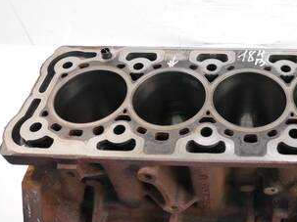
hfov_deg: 47.1
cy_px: 79
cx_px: 225
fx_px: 326
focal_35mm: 38
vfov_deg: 37.4
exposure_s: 1/60
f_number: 3.5
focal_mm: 12
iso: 1250
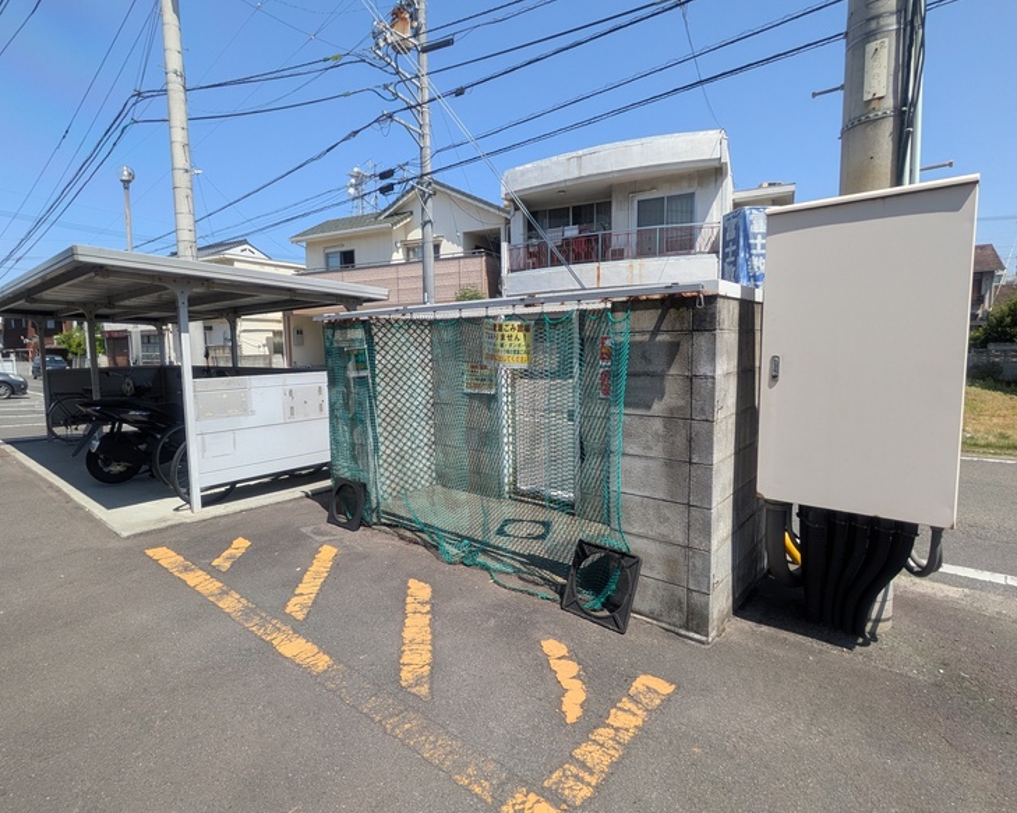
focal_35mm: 18
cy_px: 395
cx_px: 467
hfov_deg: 86.2
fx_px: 542
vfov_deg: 73.8
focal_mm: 1.83
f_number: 2.2
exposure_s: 1/1395
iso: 47
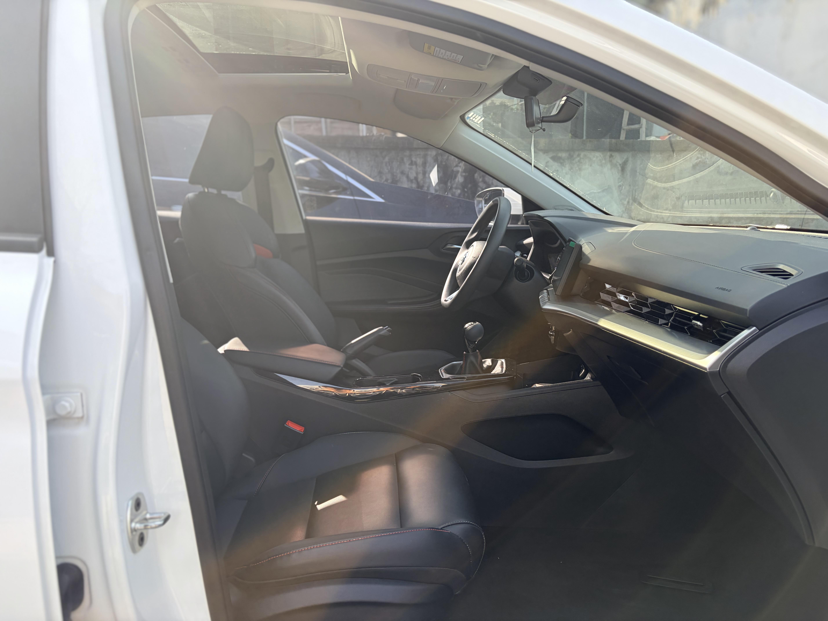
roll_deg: +1.7
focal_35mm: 26
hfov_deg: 67.3
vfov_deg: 53.1
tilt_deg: -9.6
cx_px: 414
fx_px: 622
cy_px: 310
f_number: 1.6
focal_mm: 5.96
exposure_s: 1/365
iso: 50
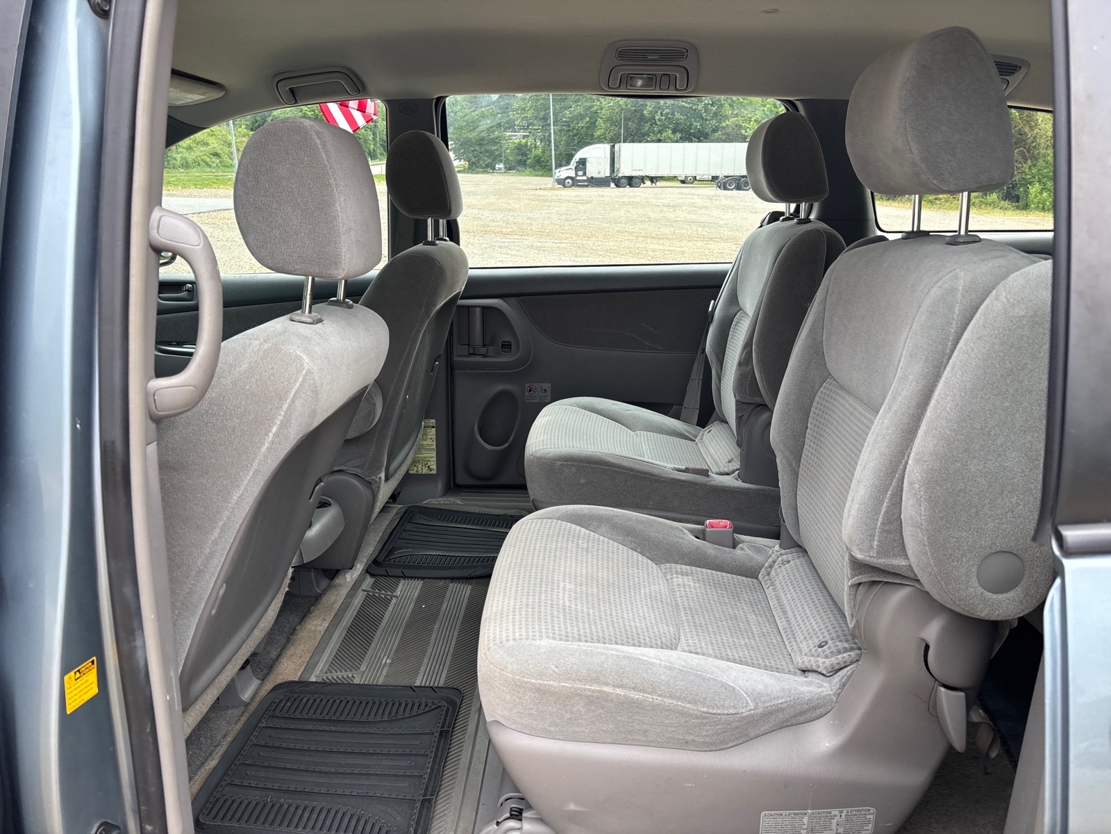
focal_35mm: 26
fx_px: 834
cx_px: 556
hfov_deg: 67.3
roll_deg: -1.1
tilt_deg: -15.6
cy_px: 417
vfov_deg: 53.1
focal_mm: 5.96
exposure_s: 1/525
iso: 50
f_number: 1.6
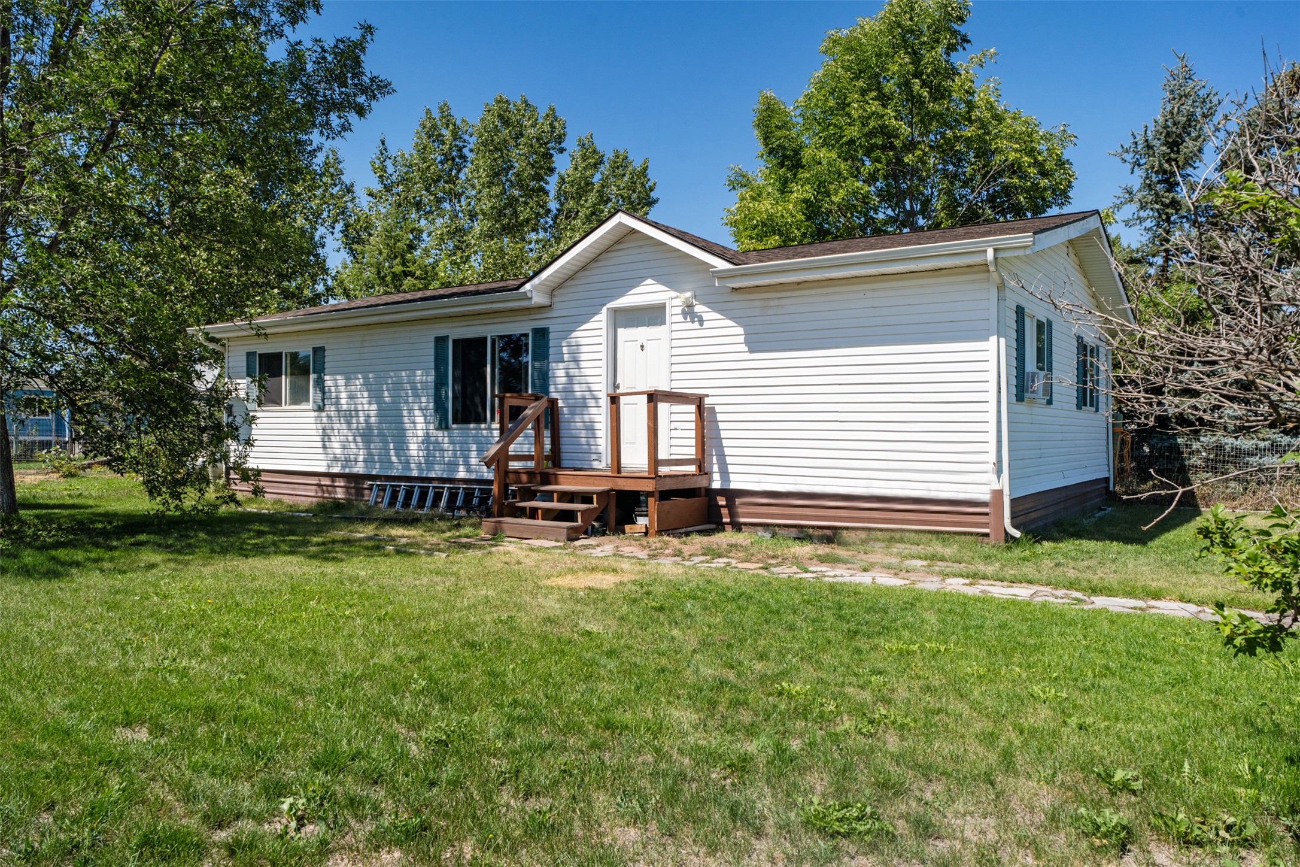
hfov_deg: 73.7
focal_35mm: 24
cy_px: 434
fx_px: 867
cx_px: 650
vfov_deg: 53.1
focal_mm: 24
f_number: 9
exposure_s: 1/1000
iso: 250
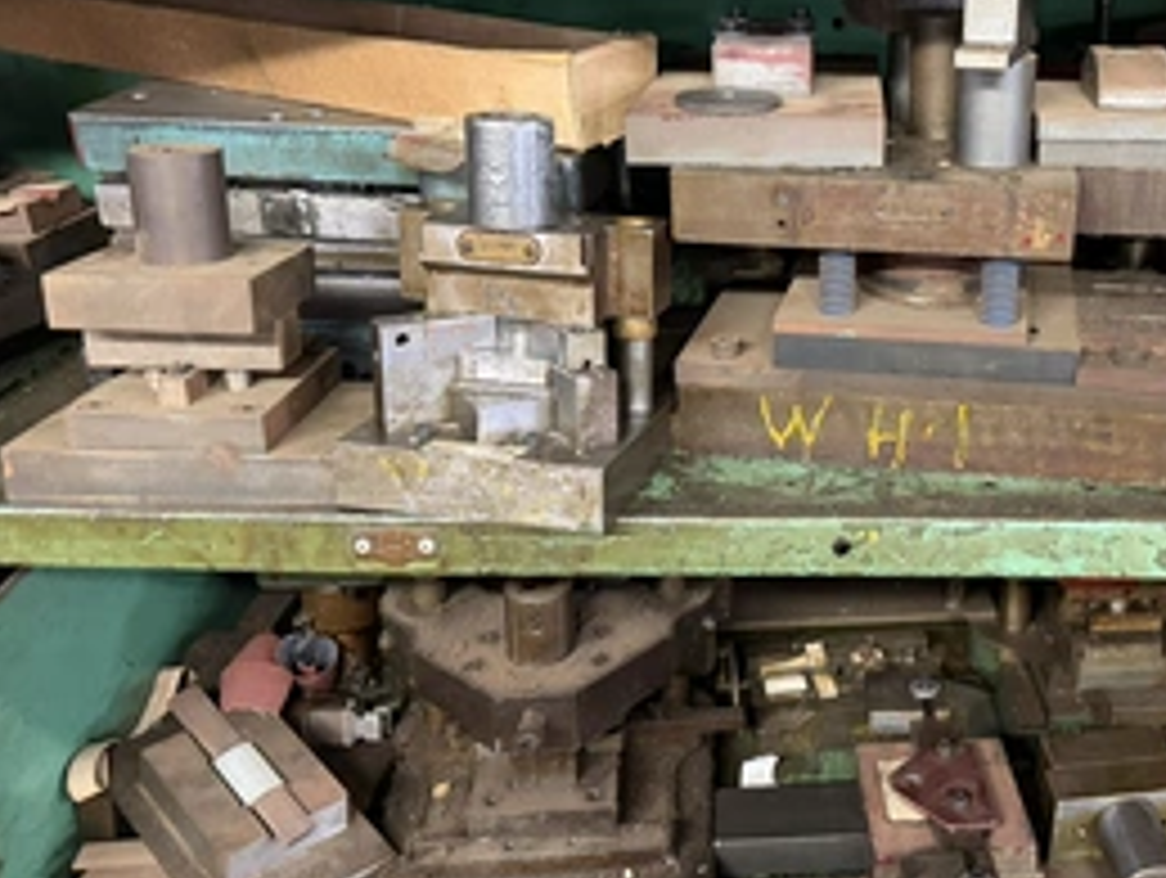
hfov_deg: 48.3
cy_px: 306
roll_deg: -1.2
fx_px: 1248
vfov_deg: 38.4
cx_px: 860
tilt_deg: -21.1
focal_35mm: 37
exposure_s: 1/60
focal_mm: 6.76
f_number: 1.78
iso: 640
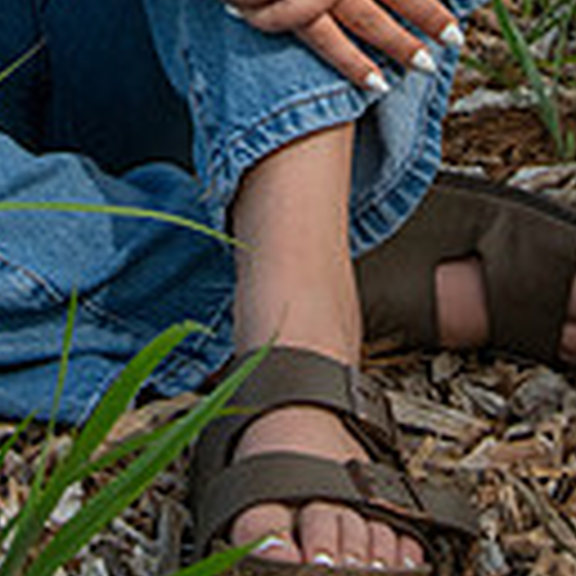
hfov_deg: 8.6
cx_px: 72
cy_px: -414
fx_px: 3822
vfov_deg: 8.3
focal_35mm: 203
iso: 2000
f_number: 11
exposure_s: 1/160
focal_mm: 68
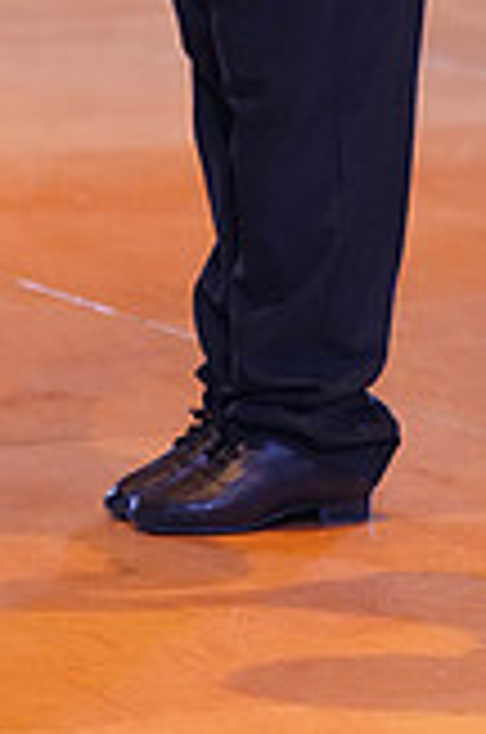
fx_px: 8561
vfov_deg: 4.9
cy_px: -392
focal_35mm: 421
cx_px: 218
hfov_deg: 3.3
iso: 5000
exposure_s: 1/500
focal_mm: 118
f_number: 2.8
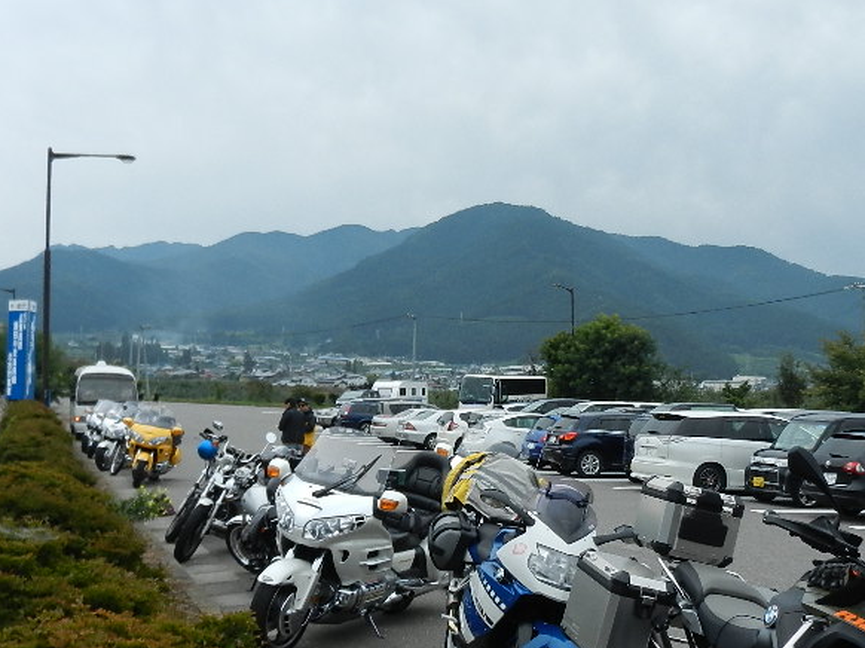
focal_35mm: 44
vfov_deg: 32.8
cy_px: 378
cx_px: 461
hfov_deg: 42.9
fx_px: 1099
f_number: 3.5
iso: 160
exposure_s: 1/1000
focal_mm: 4.5
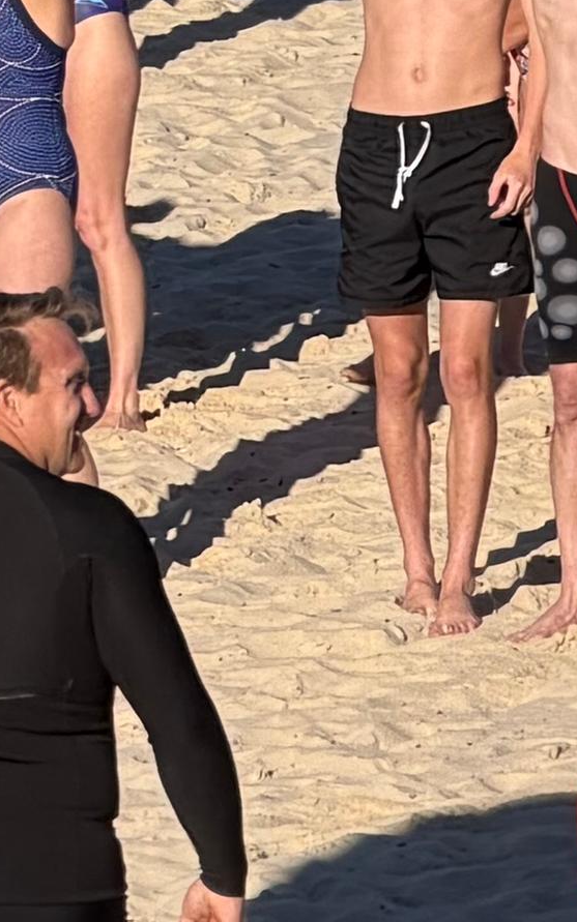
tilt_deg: -2.4
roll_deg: -0.4
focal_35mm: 595
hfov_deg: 2.2
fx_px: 14968
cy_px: -681
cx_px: 1817
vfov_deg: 3.5
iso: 20
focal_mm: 16.89
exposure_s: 1/679
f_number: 2.8
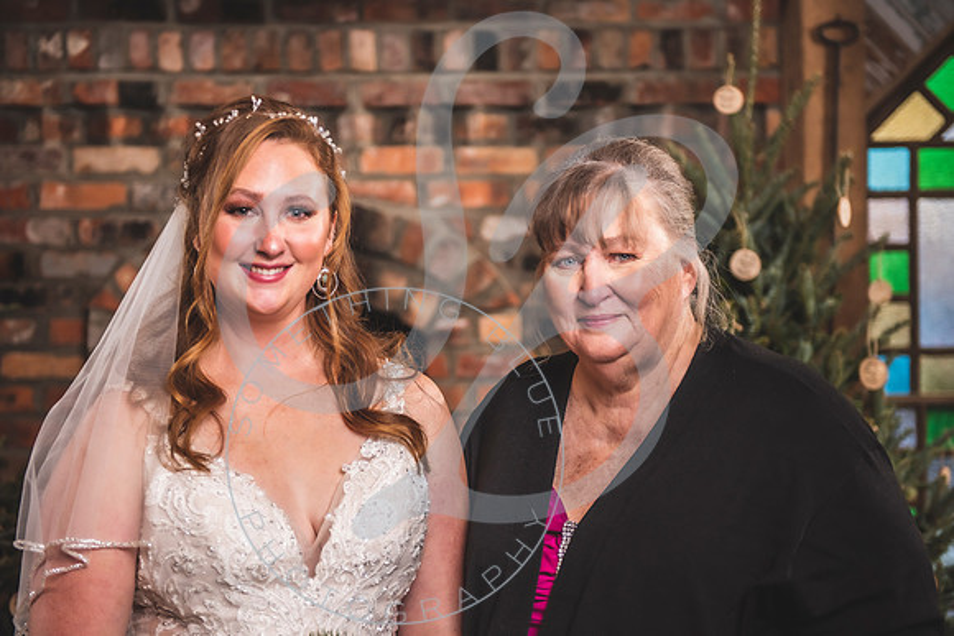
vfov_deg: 21.3
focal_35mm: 64
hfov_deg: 31.5
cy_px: 318
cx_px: 485
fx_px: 1691
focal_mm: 62
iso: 200
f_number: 2.8
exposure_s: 1/160
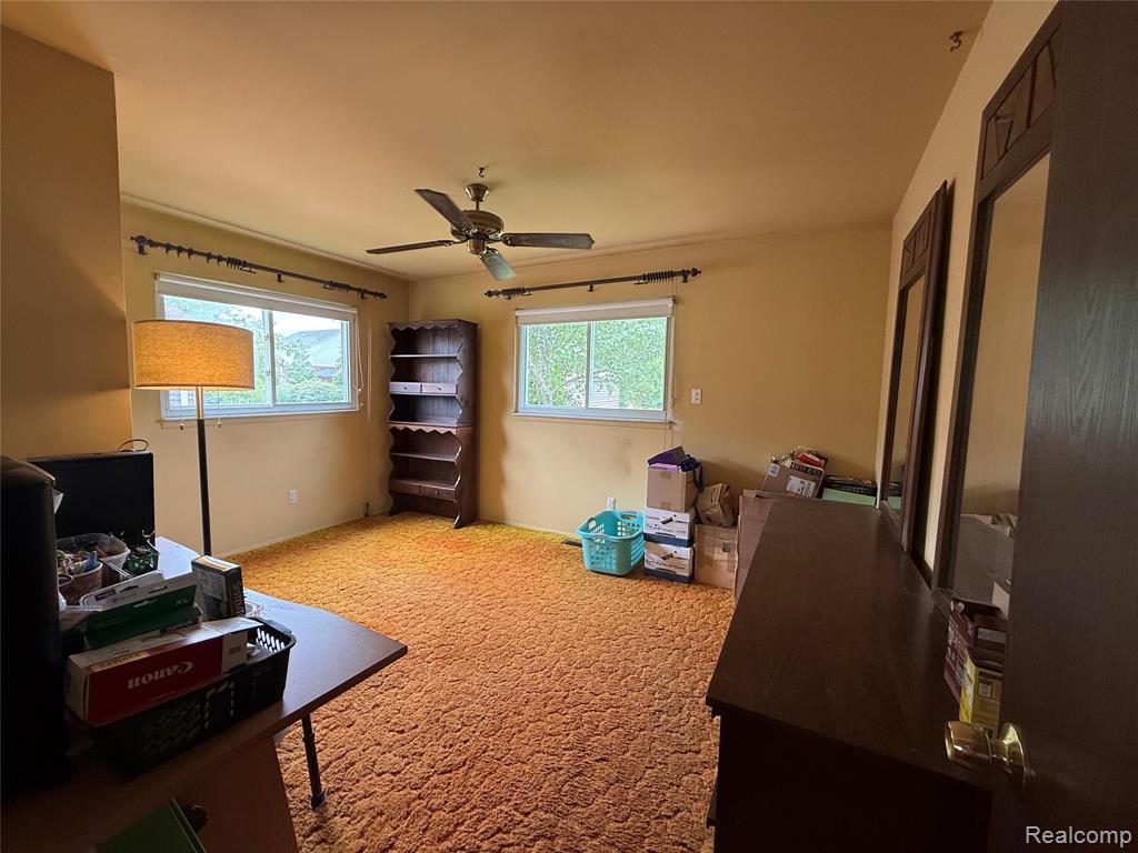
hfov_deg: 102.1
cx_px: 569
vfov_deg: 85.7
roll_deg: -1.1
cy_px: 426
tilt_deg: -5.0
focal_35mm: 14
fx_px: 460
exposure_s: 1/99
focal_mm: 2.22
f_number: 2.2
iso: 125
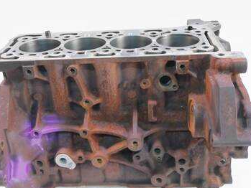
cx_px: 122
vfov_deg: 32.8
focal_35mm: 44
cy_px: 109
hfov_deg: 42.9
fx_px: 319
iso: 800
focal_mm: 16
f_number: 4
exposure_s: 1/60
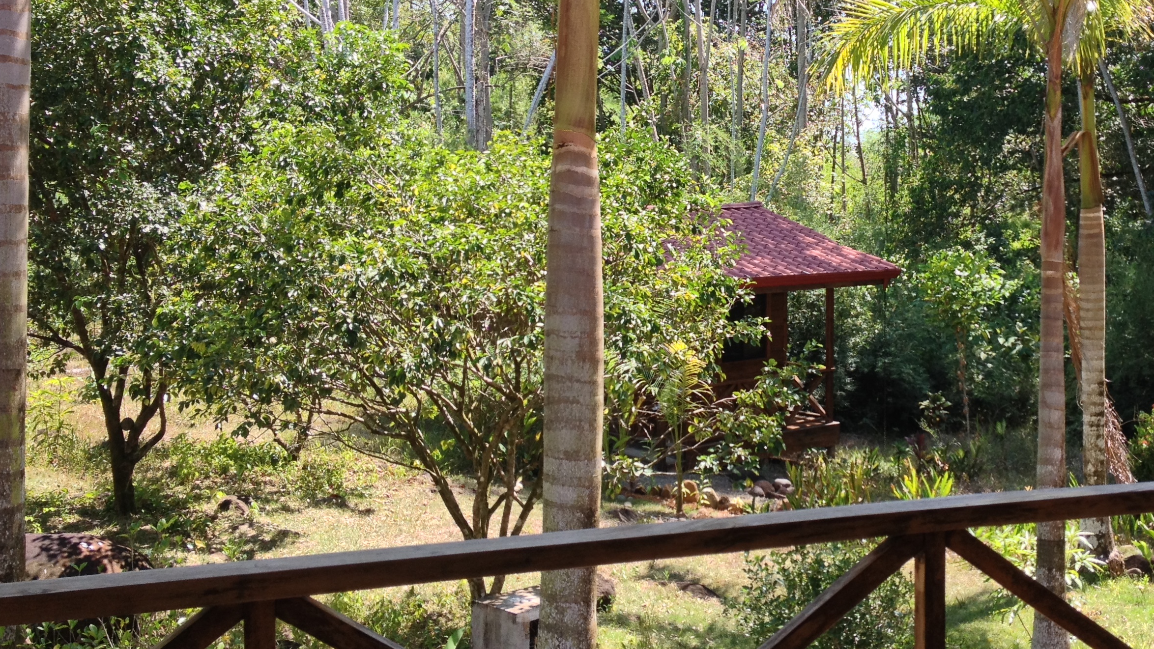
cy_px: 228
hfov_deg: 38.6
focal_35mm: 53
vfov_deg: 22.6
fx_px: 1622
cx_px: 793
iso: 50
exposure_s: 1/283
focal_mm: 4.28
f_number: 2.4
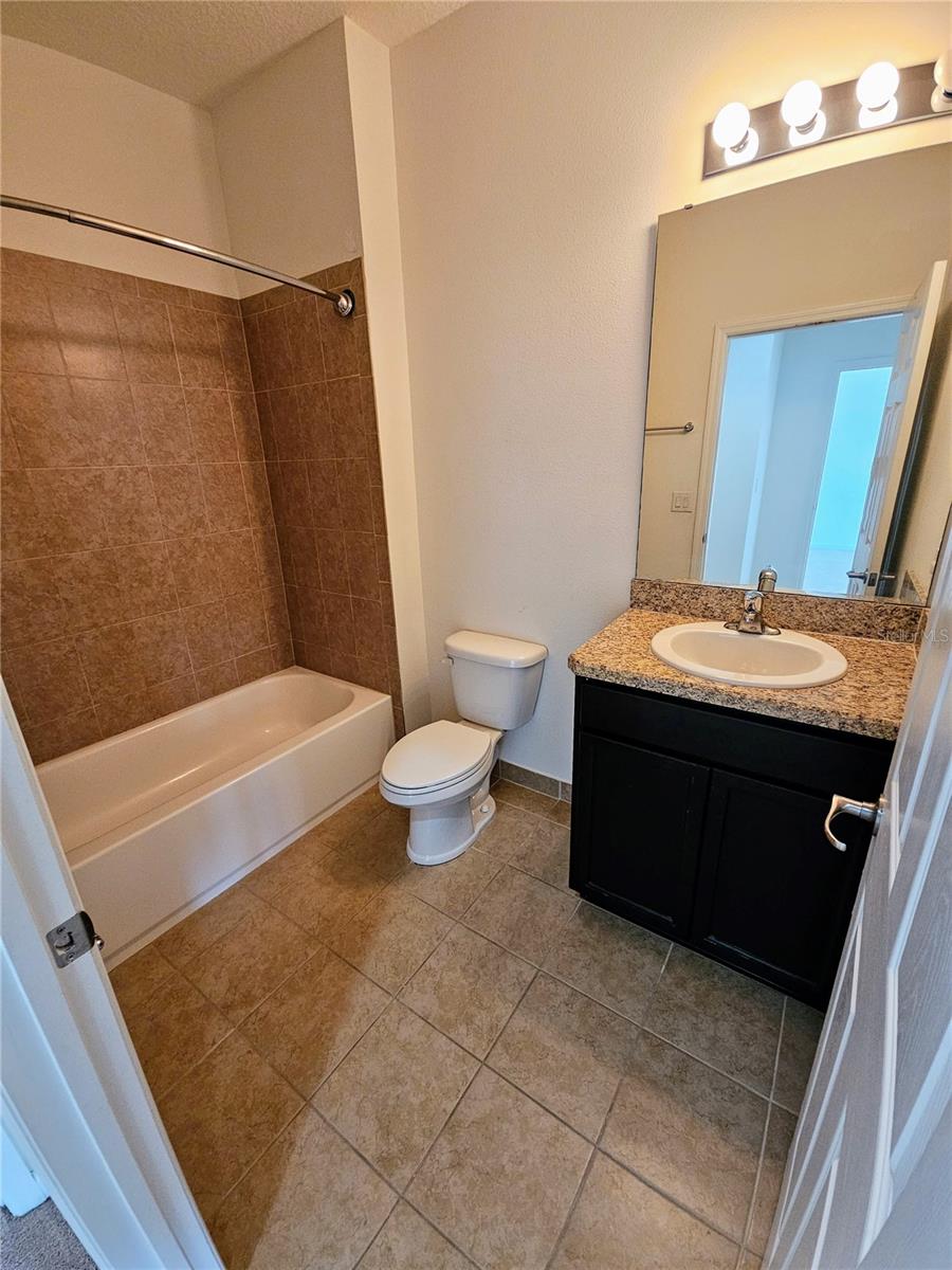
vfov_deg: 106.2
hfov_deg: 89.9
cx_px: 476
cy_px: 635
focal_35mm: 13
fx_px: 477
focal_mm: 2.2
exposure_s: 1/60
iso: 400
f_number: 2.2
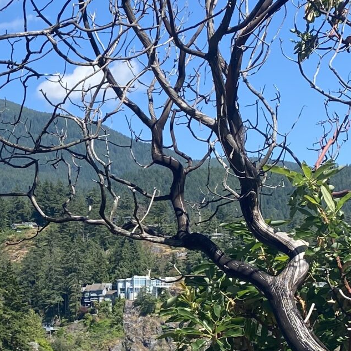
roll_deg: +0.3
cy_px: 283
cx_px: -73
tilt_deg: +3.0
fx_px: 1067
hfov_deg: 17.8
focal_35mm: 93
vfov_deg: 18.5
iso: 32
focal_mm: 4.25
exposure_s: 1/1447
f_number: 1.8
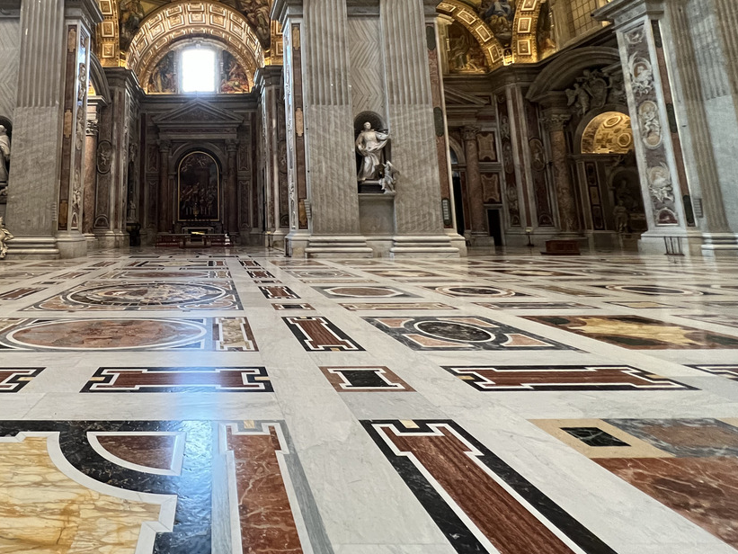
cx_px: 215
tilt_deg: +9.0
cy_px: 160
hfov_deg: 80.2
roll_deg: +0.4
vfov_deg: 65.7
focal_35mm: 19
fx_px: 405
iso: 500
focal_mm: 1.57
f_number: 1.8
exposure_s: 1/50
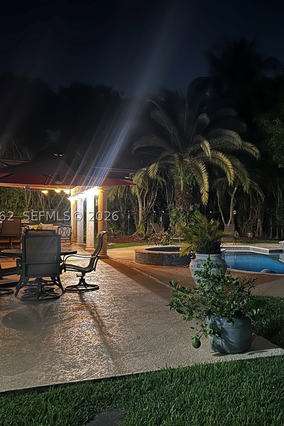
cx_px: 230
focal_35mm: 37
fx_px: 438
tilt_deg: -0.1
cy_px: 216
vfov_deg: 51.9
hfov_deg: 34.8
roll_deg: +0.2
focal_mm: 5.7
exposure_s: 1/15
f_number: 1.5
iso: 1000
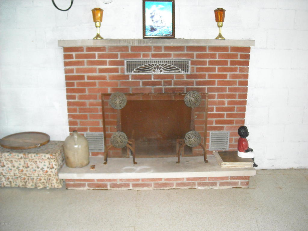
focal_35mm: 35
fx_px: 311
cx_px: 154
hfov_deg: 52.6
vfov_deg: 40.7
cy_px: 116
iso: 400
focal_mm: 5.7
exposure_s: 1/60
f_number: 2.8
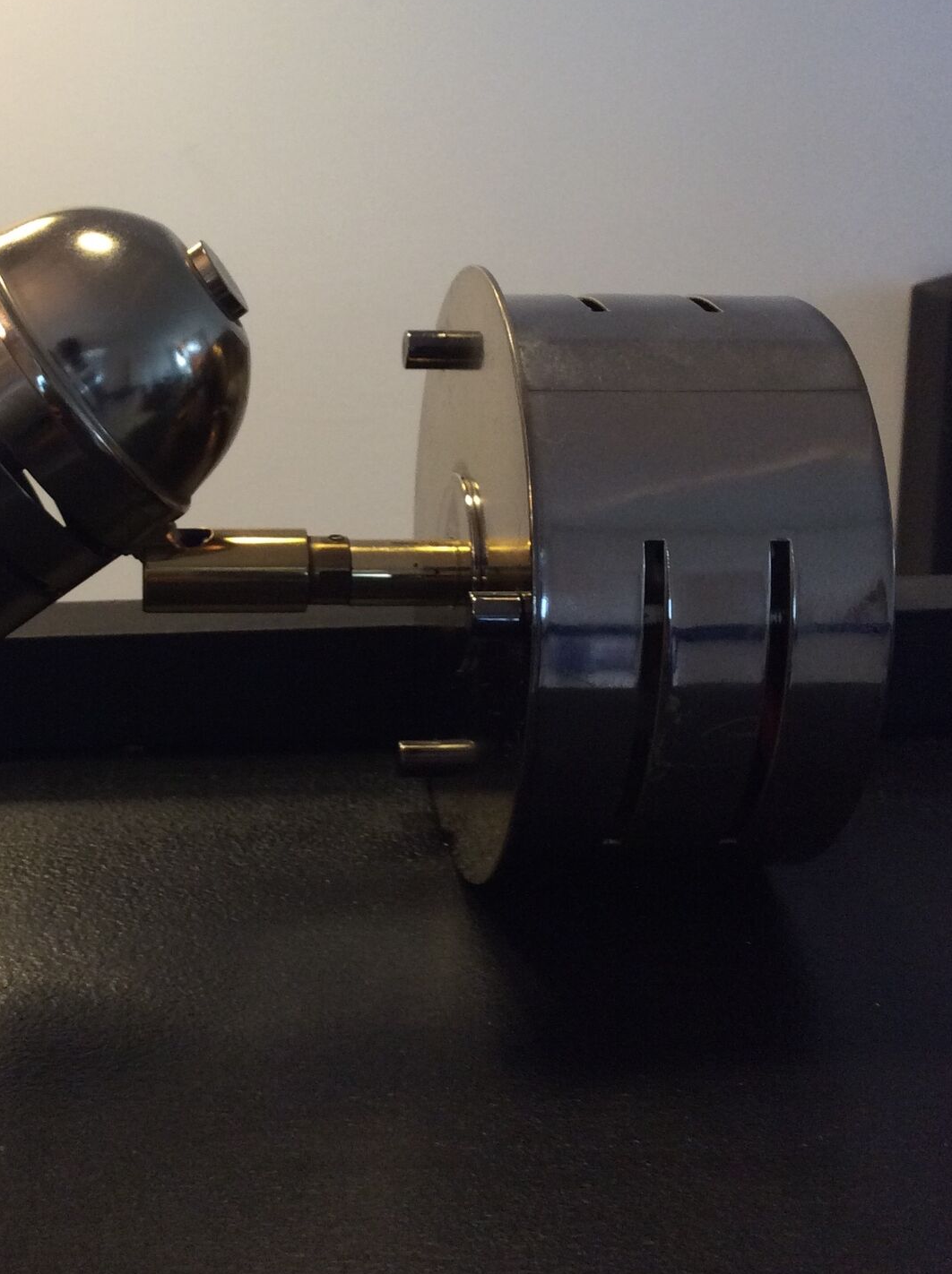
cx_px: 309
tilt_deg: -13.1
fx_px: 1655
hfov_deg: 31.8
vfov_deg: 41.9
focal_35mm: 45
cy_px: 511
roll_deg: +2.8
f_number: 2.4
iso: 100
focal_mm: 3.3
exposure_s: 1/25
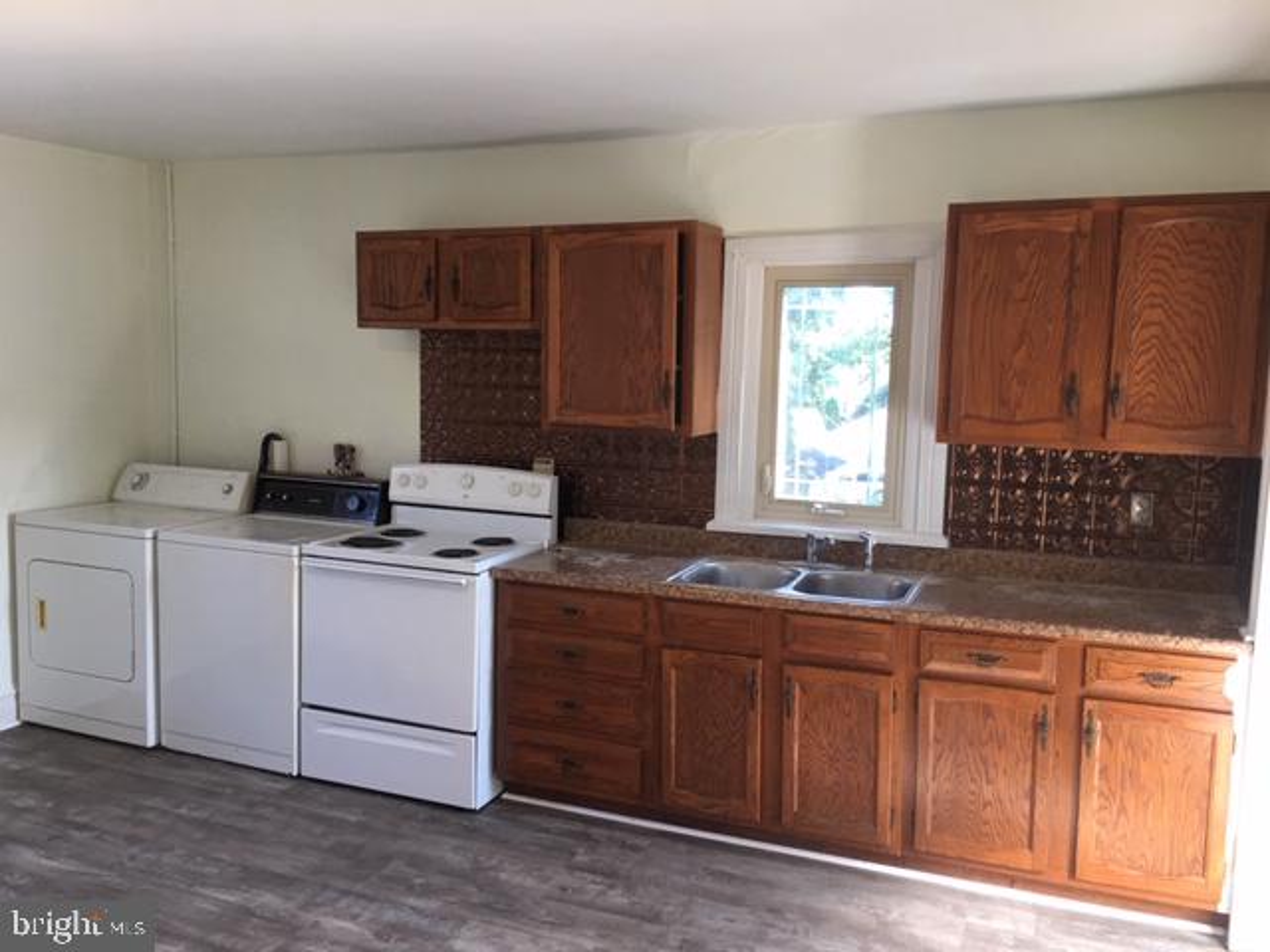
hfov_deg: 61.7
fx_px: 1064
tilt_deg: -4.9
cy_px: 476
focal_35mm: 29
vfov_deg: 48.2
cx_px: 635
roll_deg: +0.3
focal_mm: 4.15
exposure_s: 1/15
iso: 25
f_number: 2.2
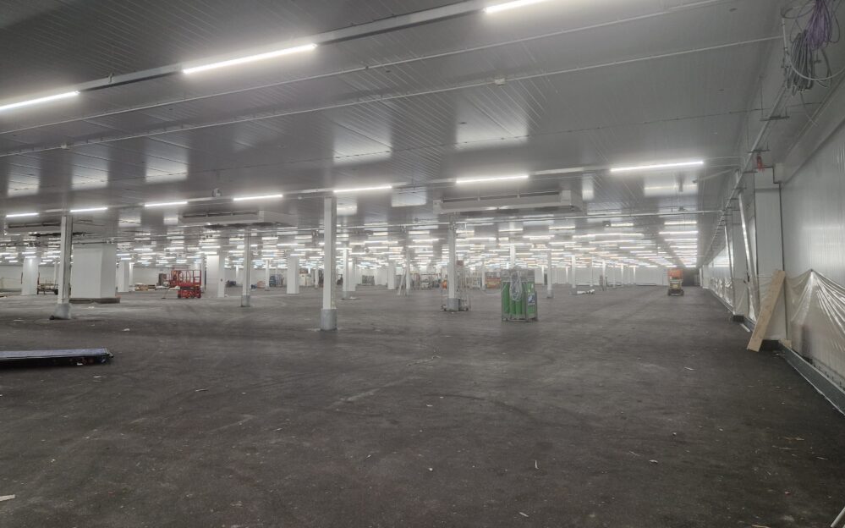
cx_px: 420
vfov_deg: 49.1
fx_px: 576
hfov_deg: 72.6
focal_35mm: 25
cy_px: 230
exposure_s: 1/180
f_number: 1.8
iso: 160
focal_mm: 5.4
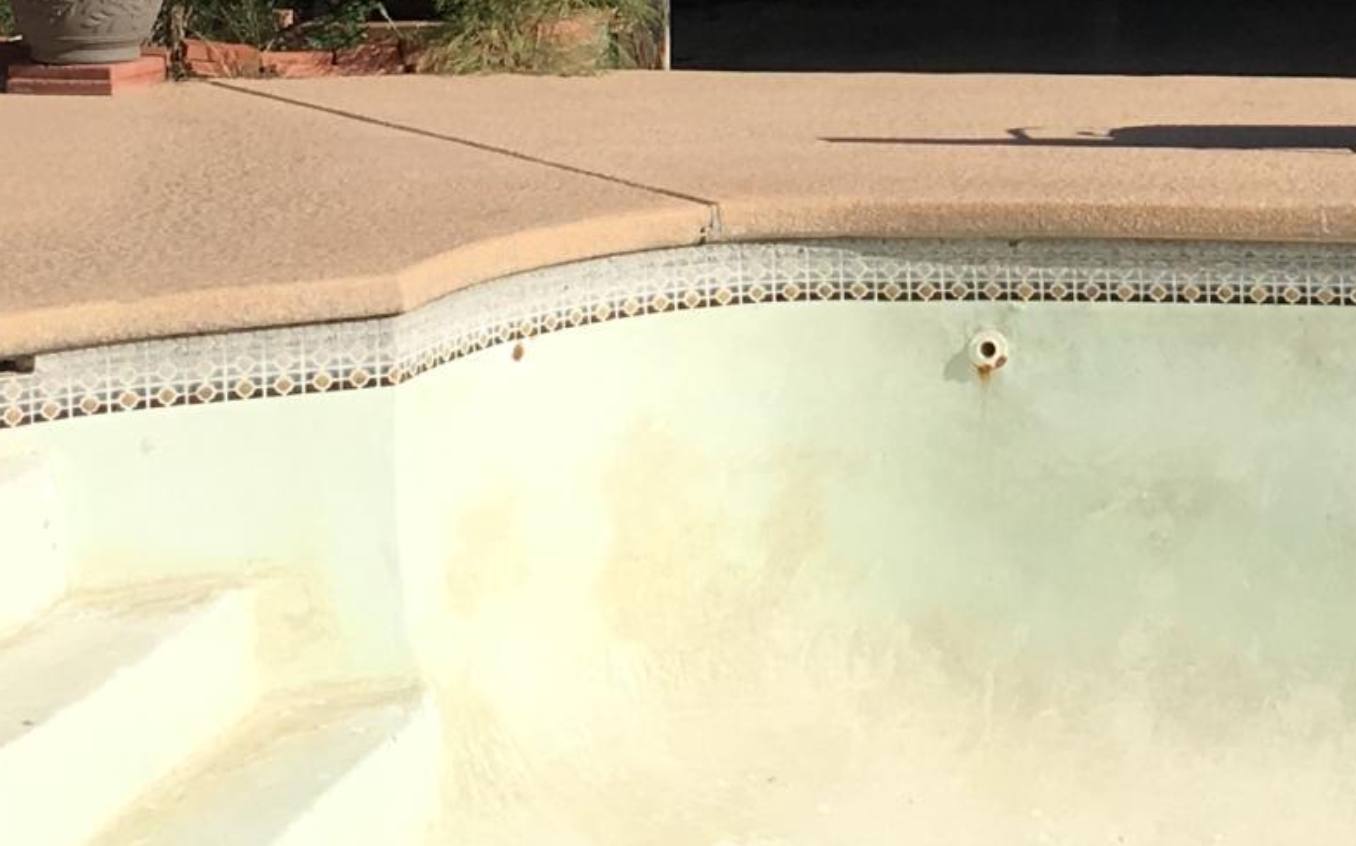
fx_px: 4359
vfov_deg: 10.9
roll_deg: -0.5
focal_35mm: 118
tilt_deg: -5.0
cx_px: 1528
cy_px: -212
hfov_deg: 17.1
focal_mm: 4.15
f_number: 2.2
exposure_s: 1/2262
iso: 25
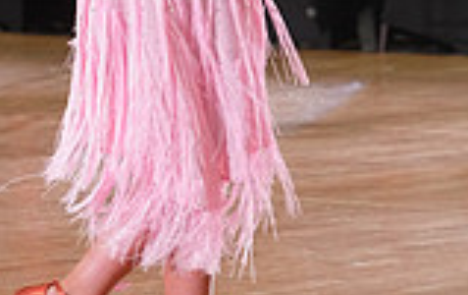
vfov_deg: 3.9
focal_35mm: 334
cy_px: -100
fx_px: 4268
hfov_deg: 6.3
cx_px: -22
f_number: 5
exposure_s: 1/200
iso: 2500
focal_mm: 90
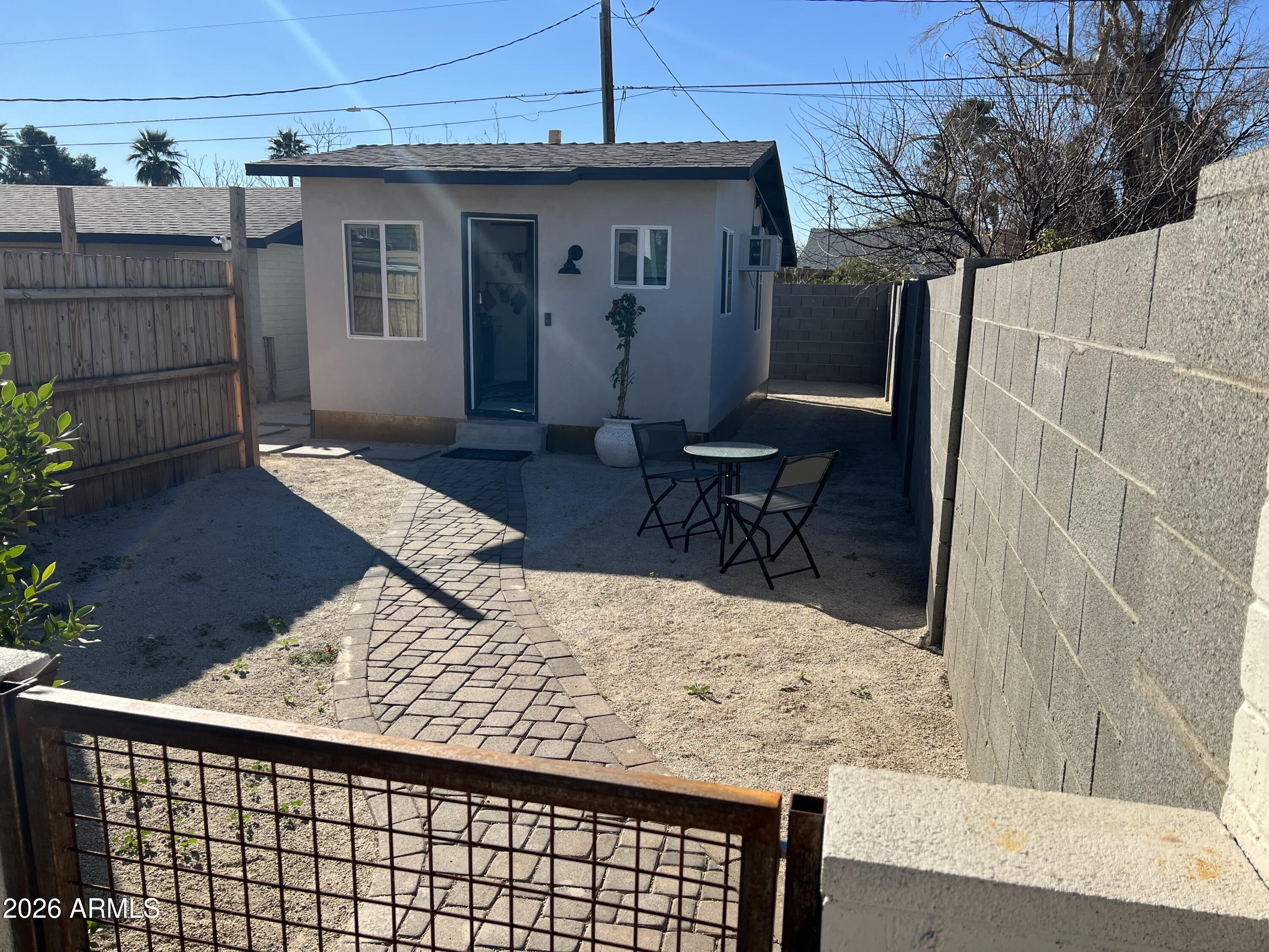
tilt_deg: -11.8
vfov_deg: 53.1
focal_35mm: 26
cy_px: 476
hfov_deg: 67.3
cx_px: 634
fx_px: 953
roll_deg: -1.1
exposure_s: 1/4115
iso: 50
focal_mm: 5.7
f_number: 1.5
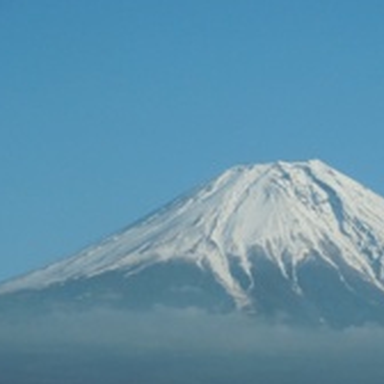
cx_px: 314
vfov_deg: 12.5
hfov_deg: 12.5
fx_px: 1745
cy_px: 265
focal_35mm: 139
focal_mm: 9.4
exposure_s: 1/1000
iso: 125
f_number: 4.3
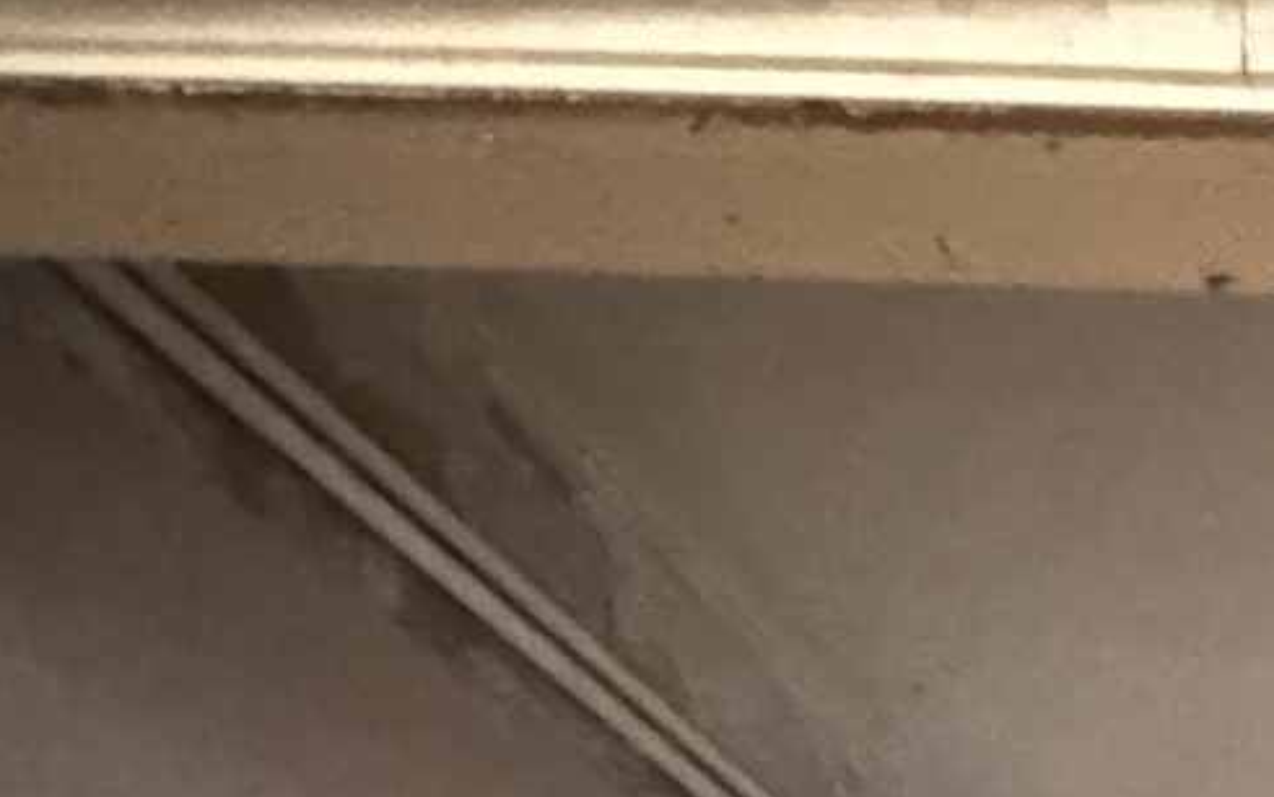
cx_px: 1759
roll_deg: +2.0
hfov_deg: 27.6
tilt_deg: +0.1
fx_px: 2014
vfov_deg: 17.1
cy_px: 1550
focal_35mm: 58
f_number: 2.2
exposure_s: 1/15
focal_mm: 2.22
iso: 2500
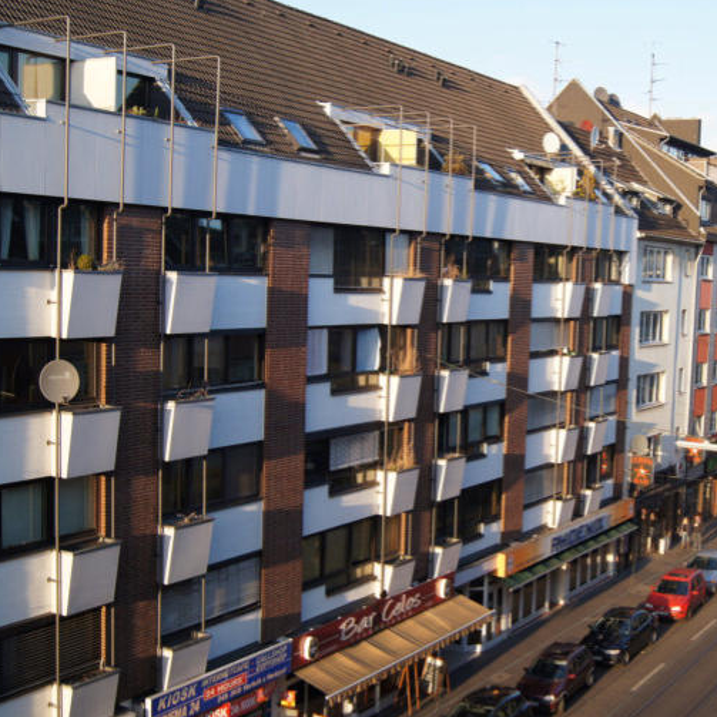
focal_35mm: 47
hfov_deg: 35.4
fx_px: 1101
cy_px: 356
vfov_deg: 36.1
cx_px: 520
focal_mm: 24
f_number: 4.5
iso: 100
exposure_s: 1/200
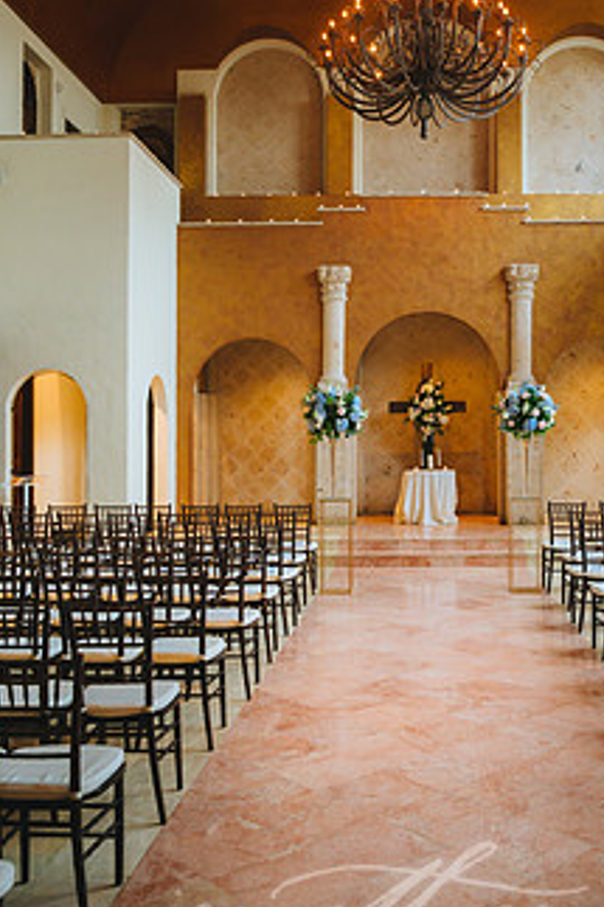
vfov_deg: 49.5
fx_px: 982
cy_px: 407
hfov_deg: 33.8
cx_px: 414
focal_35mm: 39
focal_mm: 28
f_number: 2.8
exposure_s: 1/160
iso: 1600
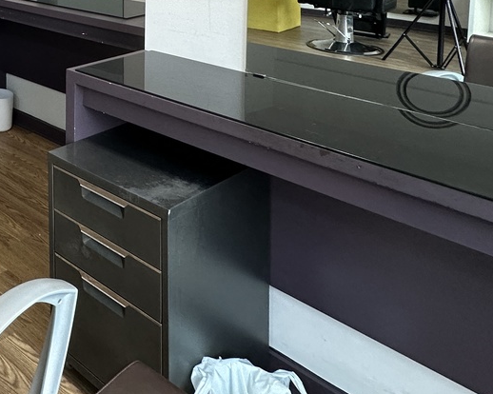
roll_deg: +1.4
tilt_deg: -2.8
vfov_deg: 33.0
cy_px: -63
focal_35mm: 38
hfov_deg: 36.6
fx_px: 554
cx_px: -102
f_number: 2.2
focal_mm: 2.22
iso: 160
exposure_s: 1/120
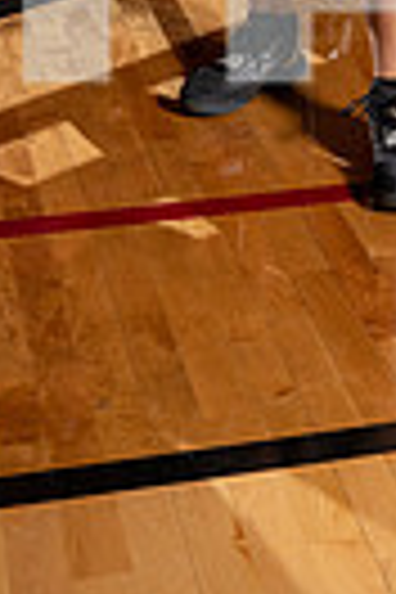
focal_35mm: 99
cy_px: -369
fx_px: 1633
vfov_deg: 17.8
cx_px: 184
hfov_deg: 13.8
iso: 500
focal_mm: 29
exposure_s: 1/250
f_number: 8
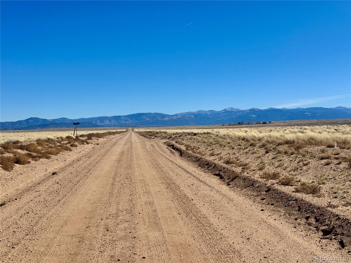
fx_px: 487
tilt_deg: -1.3
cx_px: 176
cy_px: 132
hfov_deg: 39.7
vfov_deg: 30.3
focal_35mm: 48
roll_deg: +0.4
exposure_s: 1/7937
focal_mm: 6.76
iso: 64
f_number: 1.78
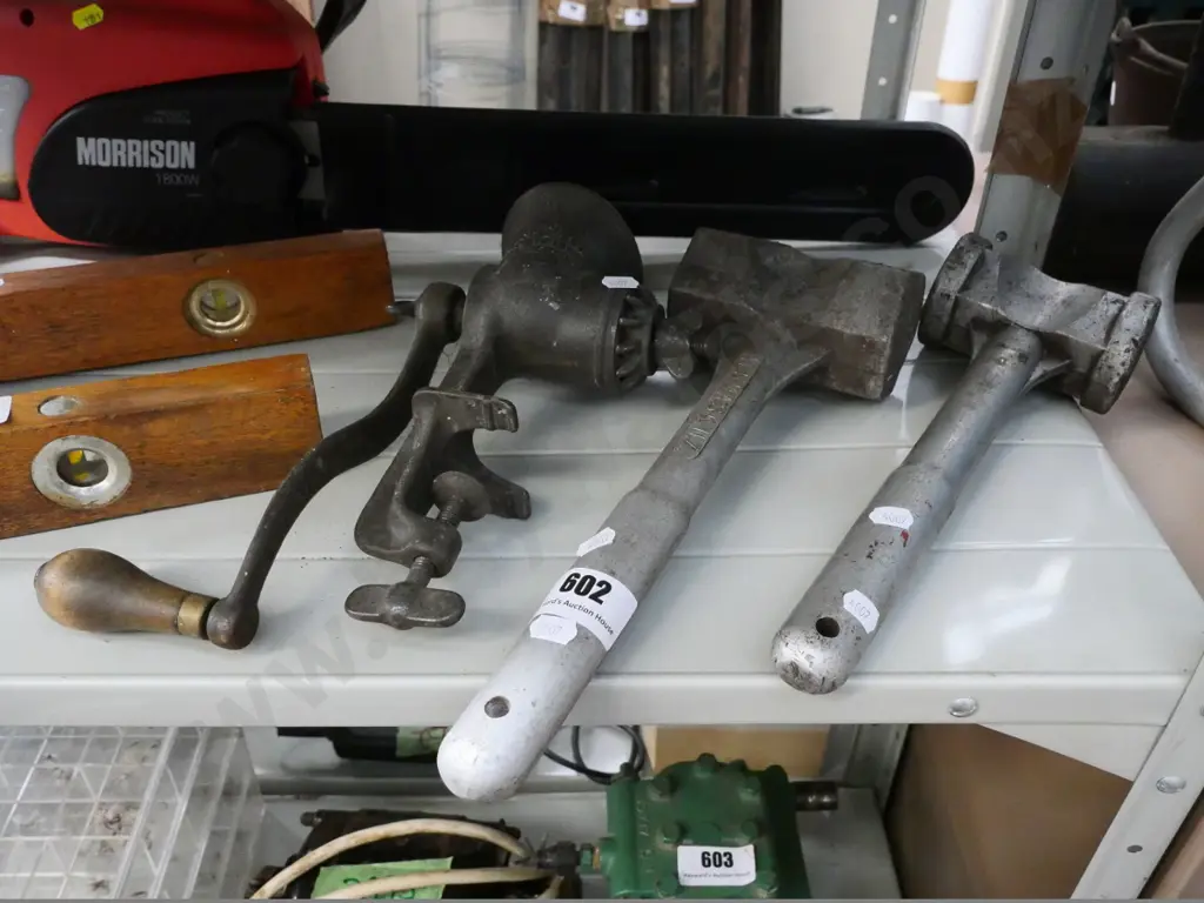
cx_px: 602
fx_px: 974
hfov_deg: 63.4
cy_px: 452
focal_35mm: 28
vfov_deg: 49.7
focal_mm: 14
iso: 6400
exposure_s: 1/125
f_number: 5.6
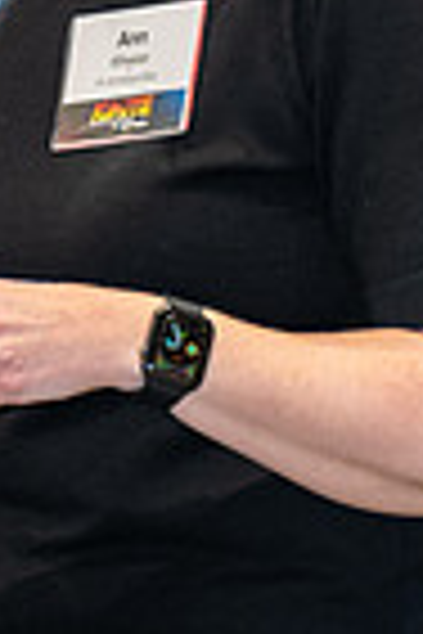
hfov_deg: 2.4
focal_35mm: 576
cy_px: 175
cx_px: 122
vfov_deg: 3.6
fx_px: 10151
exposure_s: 1/160
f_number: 2.8
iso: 1600
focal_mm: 180
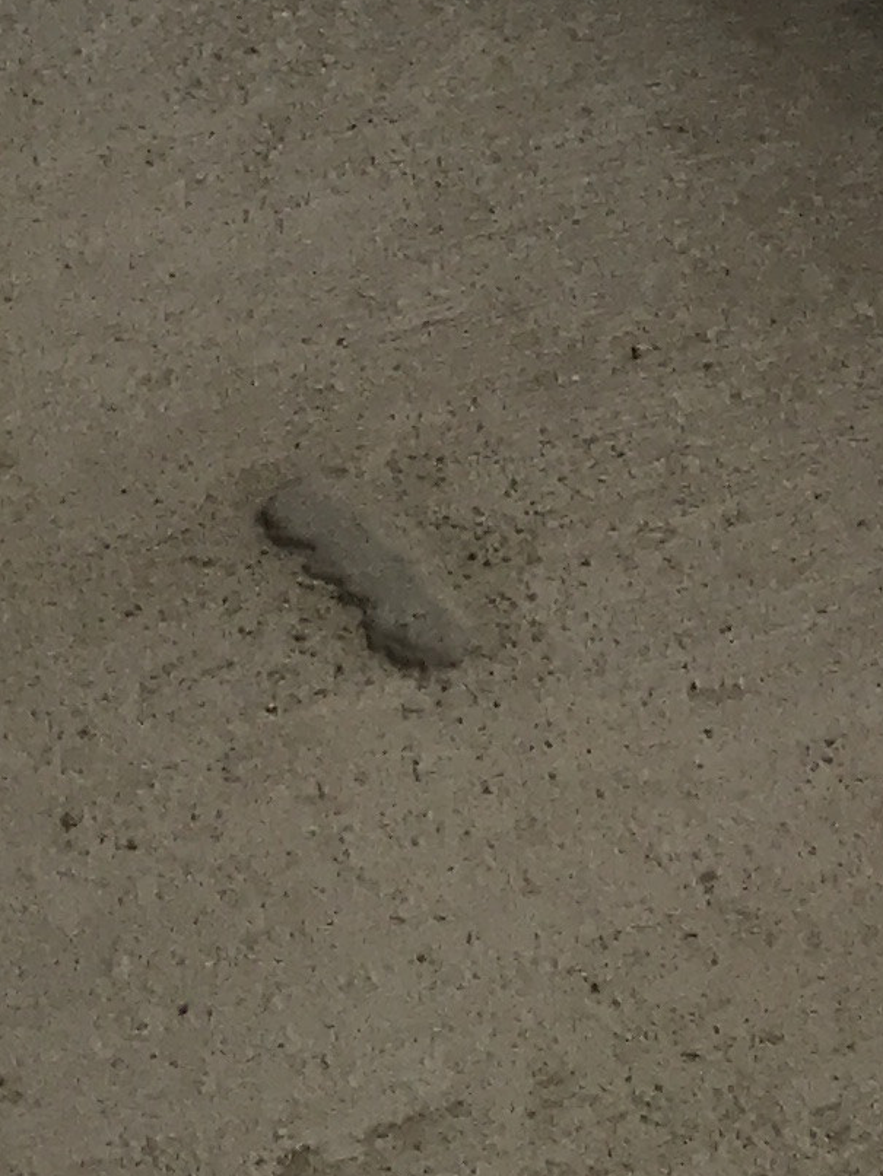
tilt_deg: -8.2
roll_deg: +2.2
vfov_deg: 11.8
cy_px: -1504
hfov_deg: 10.6
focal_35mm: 140
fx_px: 4759
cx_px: 724
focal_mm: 3.99
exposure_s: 1/391
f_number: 1.8
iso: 20
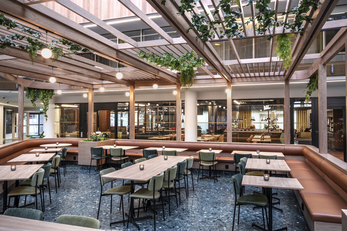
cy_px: 116
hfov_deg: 67.4
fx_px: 260
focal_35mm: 27
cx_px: 174
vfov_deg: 47.9
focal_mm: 27
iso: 250
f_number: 9.5
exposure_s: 1/4
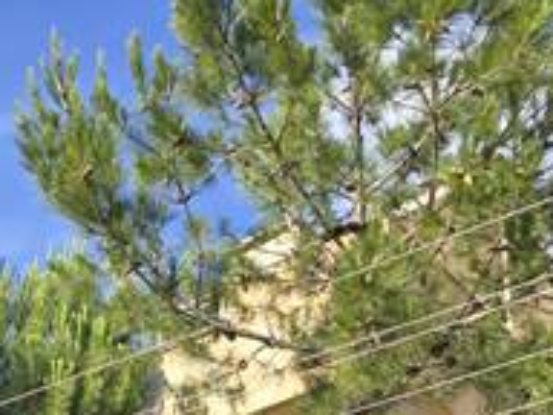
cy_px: 793
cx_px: -147
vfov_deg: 13.5
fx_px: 1534
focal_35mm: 96
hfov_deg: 19.1
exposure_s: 1/399
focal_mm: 6.3
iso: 12
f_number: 1.7
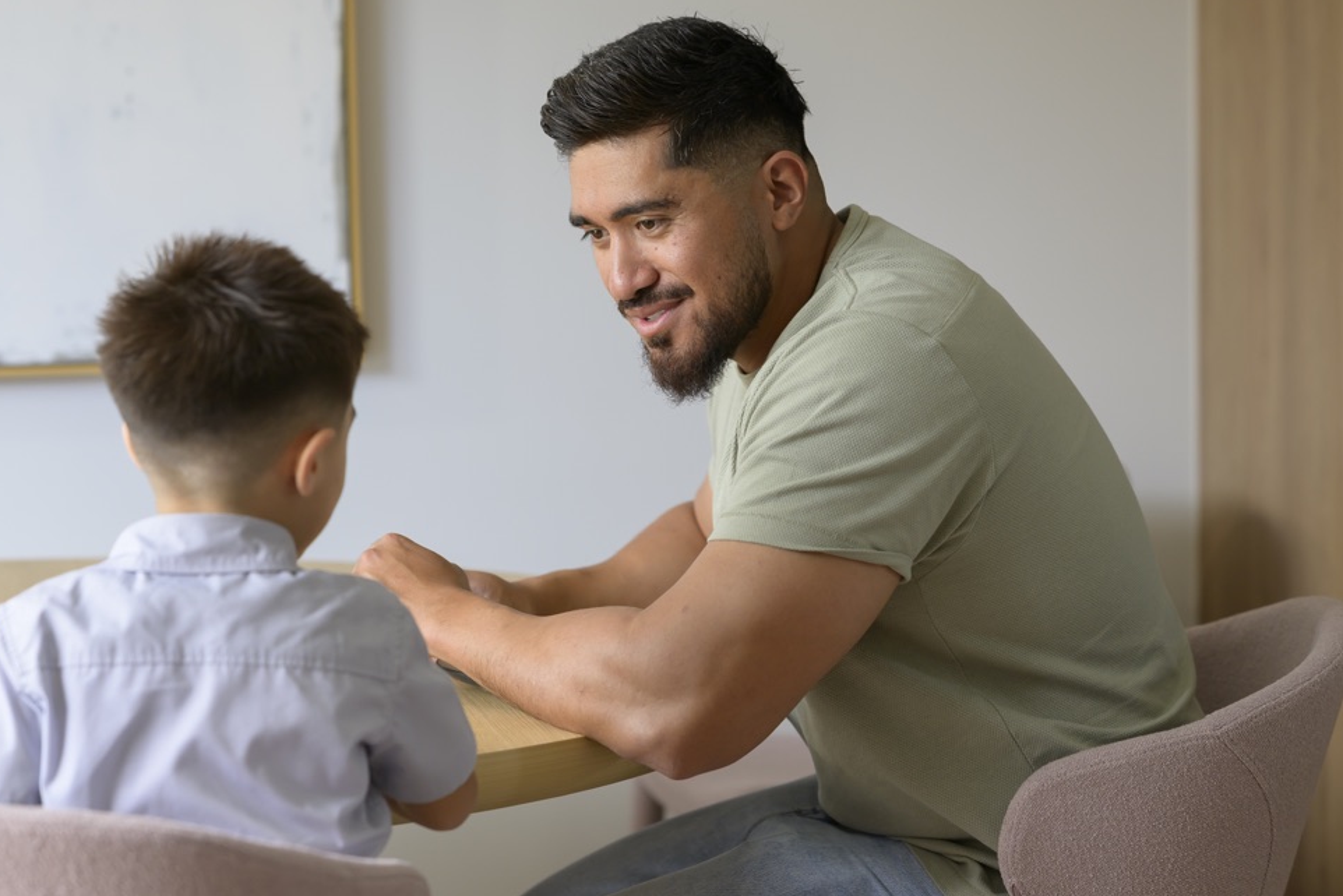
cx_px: 596
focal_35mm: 106
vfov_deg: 12.9
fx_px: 3955
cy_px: 385
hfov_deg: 19.3
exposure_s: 1/250
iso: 400
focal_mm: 85
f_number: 2.8
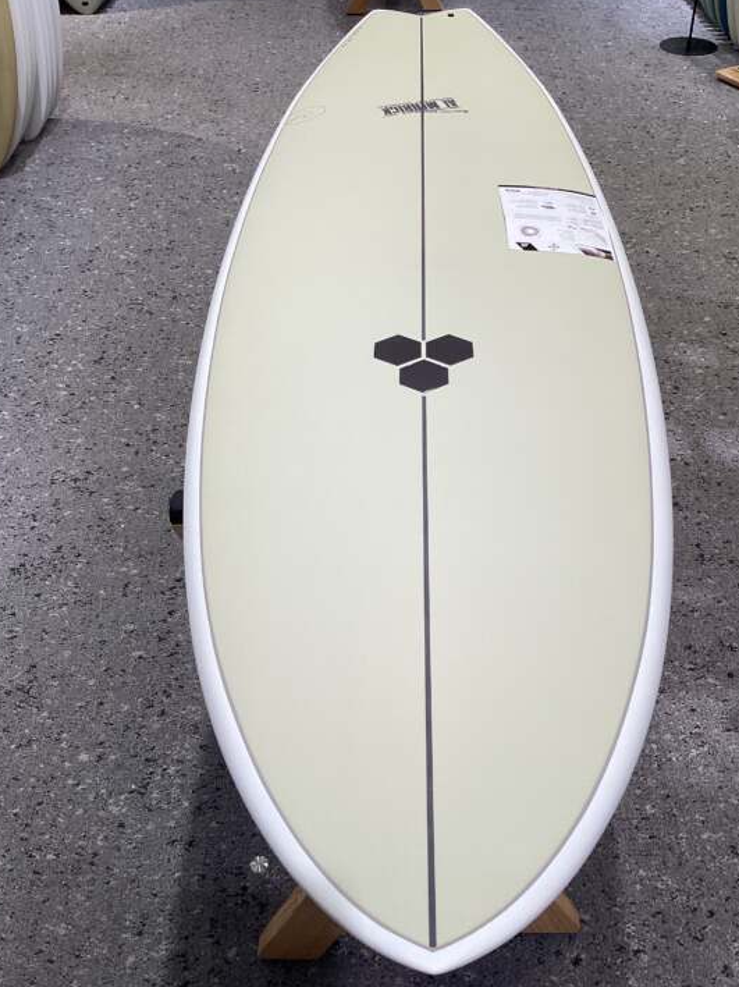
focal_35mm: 35
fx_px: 997
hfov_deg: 40.6
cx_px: 398
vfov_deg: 52.6
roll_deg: -0.3
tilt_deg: -40.4
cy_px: 476
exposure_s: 1/60
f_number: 2.4
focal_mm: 3.3
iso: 50
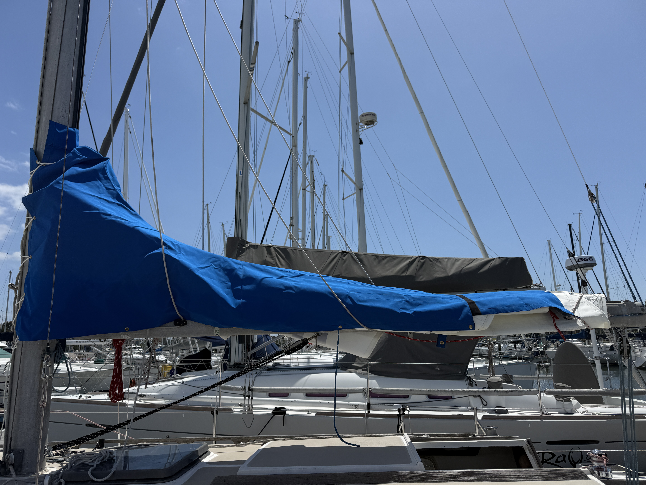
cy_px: 242
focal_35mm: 24
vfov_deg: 56.8
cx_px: 323
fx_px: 448
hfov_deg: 71.6
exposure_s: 1/9091
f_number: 1.78
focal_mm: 6.76
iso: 80
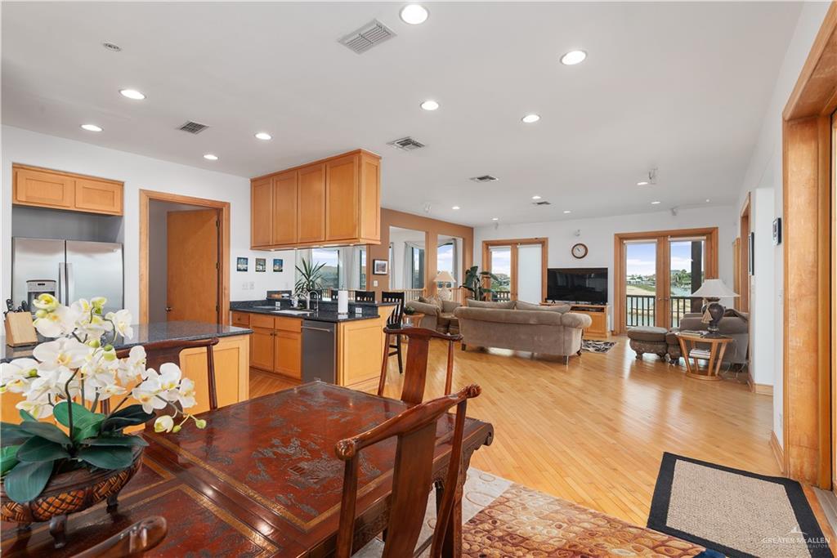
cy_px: 279
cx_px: 418
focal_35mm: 16
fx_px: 372
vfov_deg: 73.8
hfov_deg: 96.7
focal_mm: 16
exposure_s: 1/8
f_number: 9
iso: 160
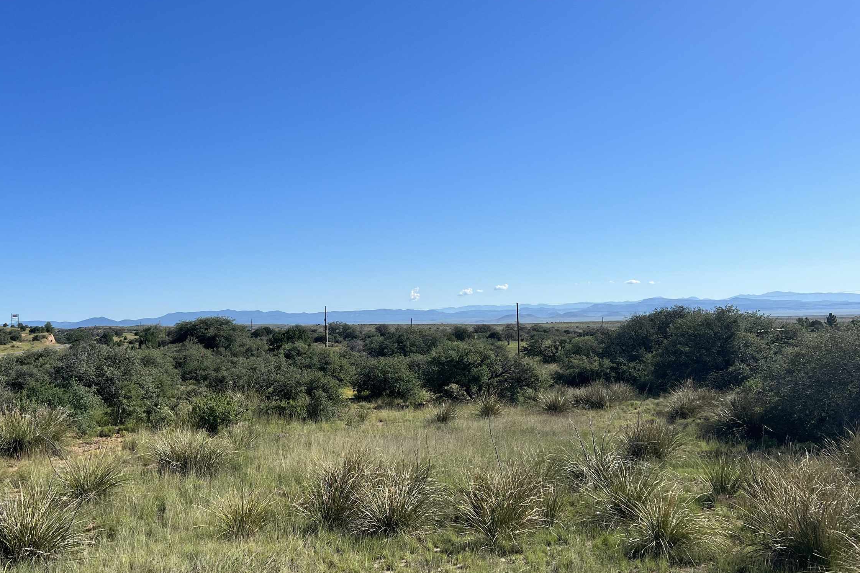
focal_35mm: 37
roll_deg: +2.3
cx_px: 322
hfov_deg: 51.3
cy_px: 302
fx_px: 884
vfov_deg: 35.9
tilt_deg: +2.6
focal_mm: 5.7
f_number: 1.5
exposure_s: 1/5587
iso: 50
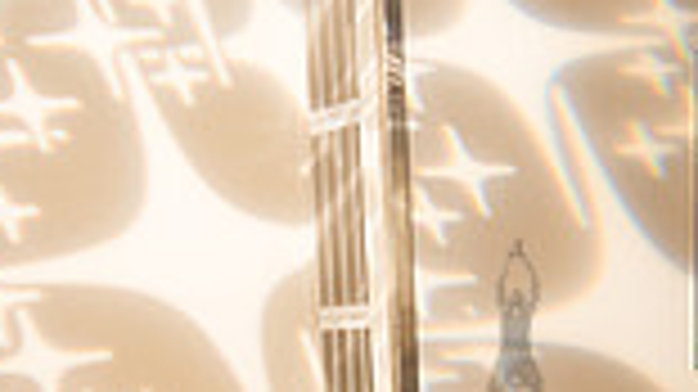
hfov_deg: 19.3
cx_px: 1094
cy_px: 534
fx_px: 1739
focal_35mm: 94
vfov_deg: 12.4
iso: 3200
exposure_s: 1/125
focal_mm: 24
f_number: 4
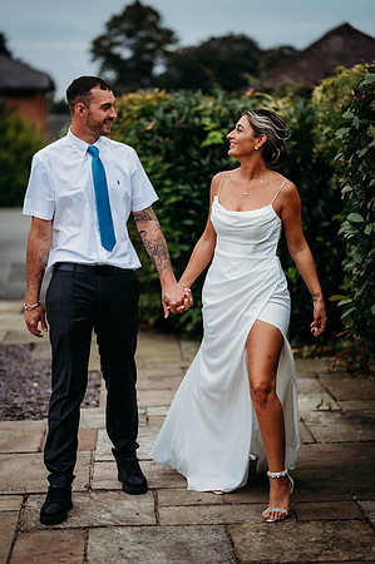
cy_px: 282
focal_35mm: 85
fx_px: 1331
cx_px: 188
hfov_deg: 16.0
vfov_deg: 23.9
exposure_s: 1/1600
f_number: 1.8
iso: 100
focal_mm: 85
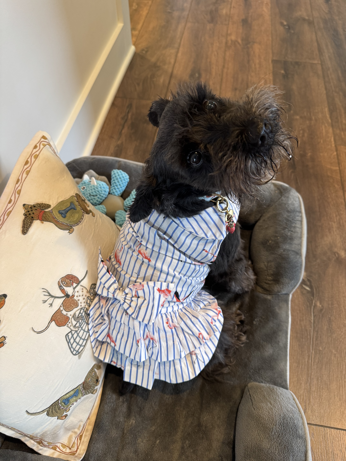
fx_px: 320
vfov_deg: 71.6
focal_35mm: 24
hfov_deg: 56.8
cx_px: 173
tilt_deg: -56.8
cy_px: 230
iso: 250
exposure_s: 1/60
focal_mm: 6.76
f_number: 1.78
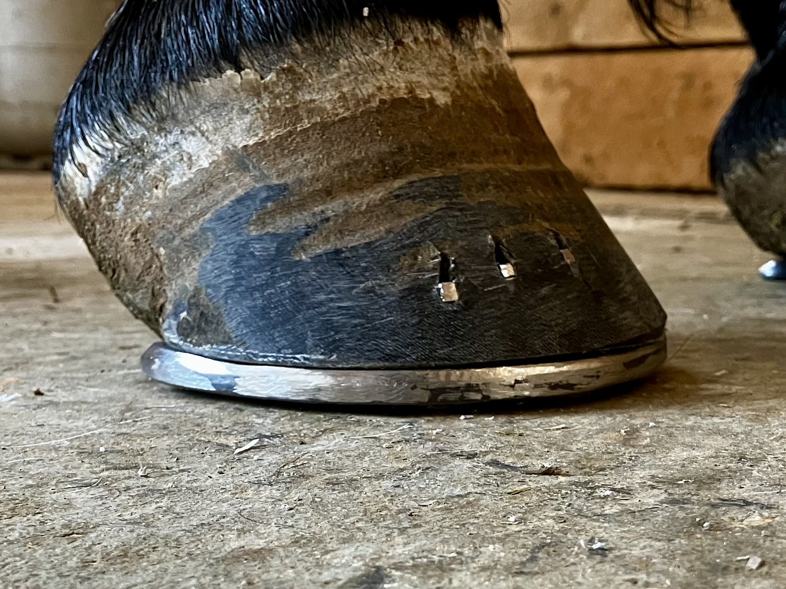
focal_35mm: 59
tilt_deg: -14.8
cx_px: 380
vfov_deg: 24.2
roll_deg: -1.4
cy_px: 516
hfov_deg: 32.7
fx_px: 1340
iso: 200
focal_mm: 3.99
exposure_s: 1/60
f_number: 1.8
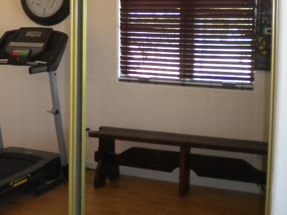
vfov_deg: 21.5
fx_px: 564
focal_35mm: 68
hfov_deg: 27.8
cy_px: 59
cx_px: 43
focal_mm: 6.3
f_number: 3.1
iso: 400
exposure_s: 1/30
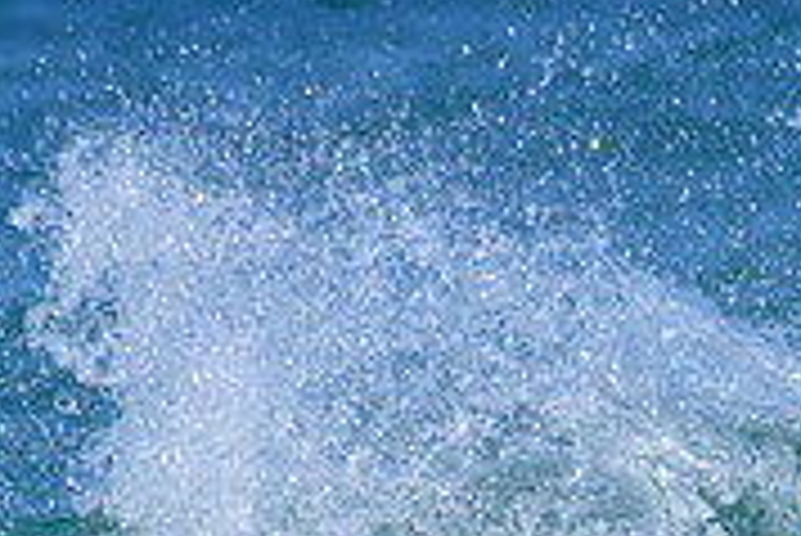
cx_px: 1085
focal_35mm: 3601
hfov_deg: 0.6
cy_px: 670
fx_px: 80185
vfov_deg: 0.4
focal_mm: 1000
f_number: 11
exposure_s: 1/2000
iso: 1100
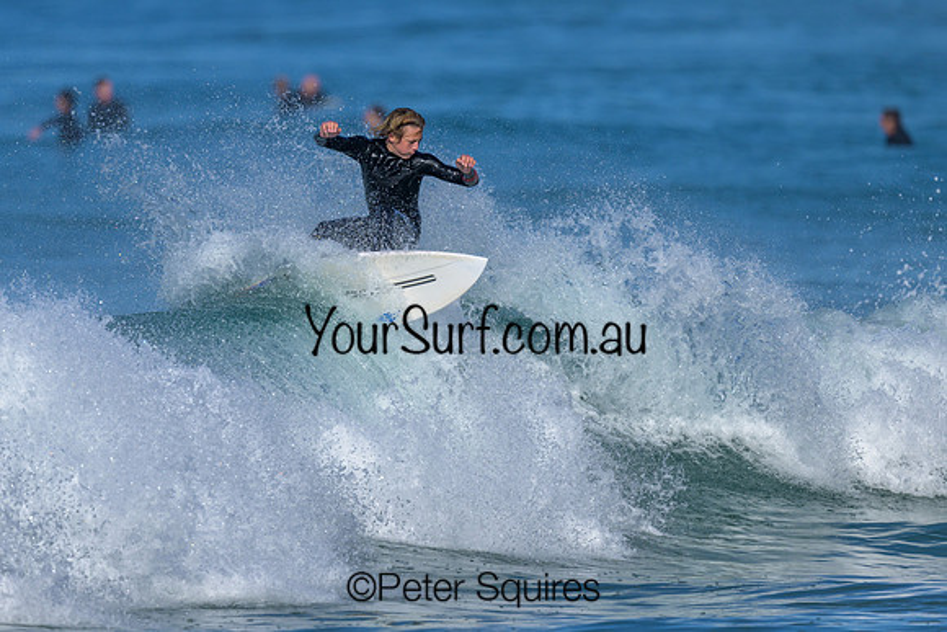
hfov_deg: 1.9
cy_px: 282
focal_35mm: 1101
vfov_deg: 1.3
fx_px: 28955
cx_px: 317
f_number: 6.3
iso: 180
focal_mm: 800
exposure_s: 1/2000
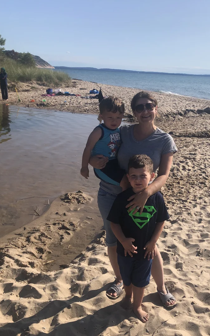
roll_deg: -2.8
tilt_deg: -13.5
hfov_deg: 30.7
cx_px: 185
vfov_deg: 49.3
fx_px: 366
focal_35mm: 40
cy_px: 167
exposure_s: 1/2525
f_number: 1.8
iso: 20
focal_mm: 3.99
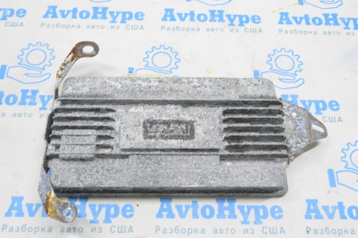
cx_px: 179
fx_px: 388
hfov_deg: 49.6
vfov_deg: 34.2
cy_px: 119
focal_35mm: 39
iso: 6400
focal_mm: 26
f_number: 20
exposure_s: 1/20
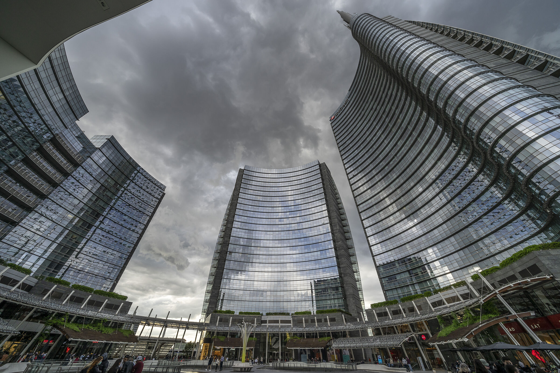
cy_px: 186
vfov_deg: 90.0
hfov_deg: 112.6
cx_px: 280
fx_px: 187
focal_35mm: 12
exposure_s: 1/60
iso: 160
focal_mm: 12
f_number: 8
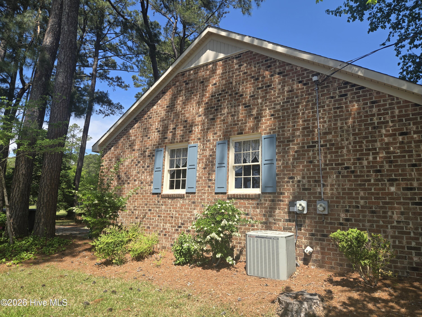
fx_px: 280
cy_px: 158
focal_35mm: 23
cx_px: 211
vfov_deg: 58.9
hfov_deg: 73.9
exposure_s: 1/1008
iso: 25
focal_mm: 5.4
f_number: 1.8
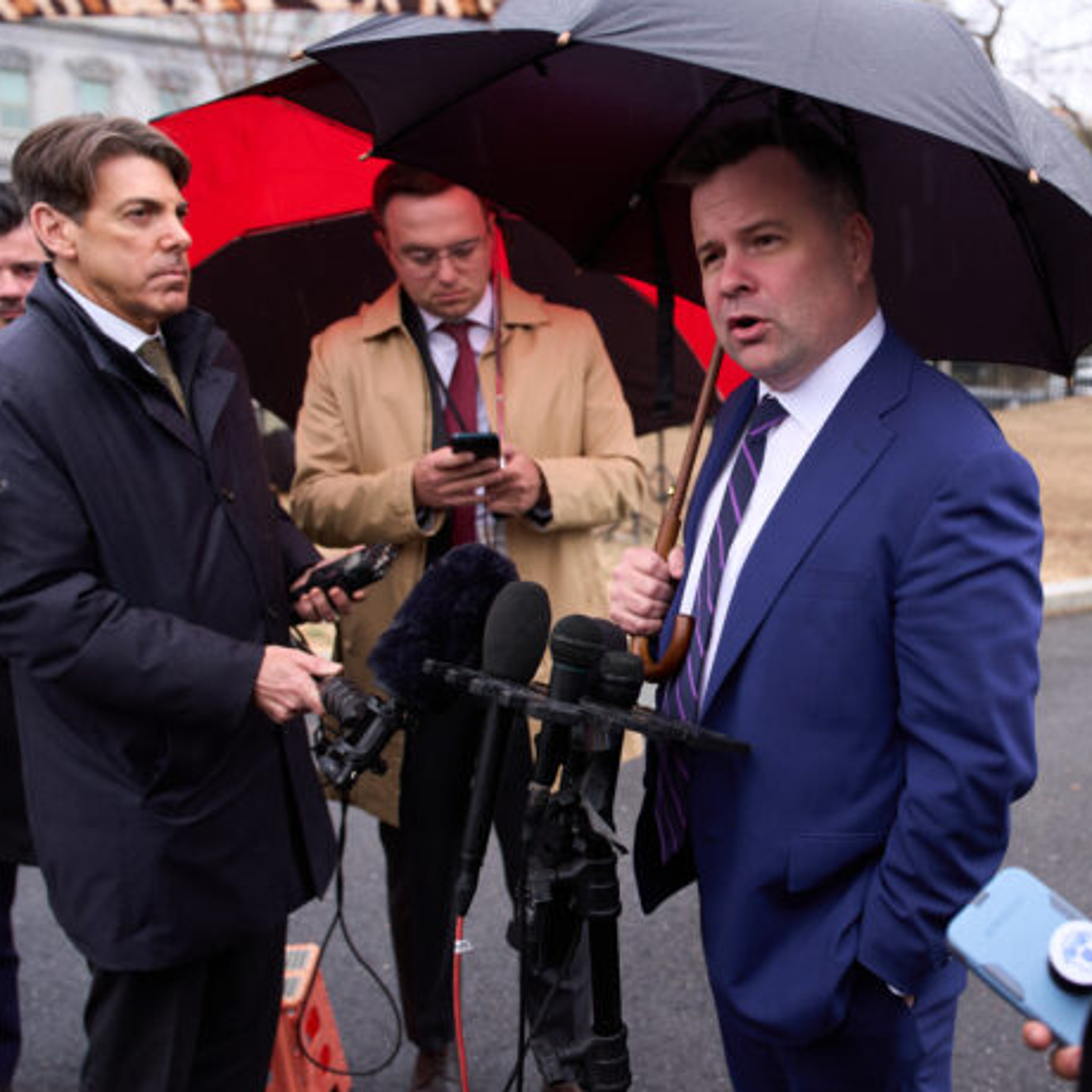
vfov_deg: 46.0
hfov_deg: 44.6
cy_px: 544
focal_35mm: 36
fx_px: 1285
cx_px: 810
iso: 125
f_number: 2.8
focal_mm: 28
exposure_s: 1/160
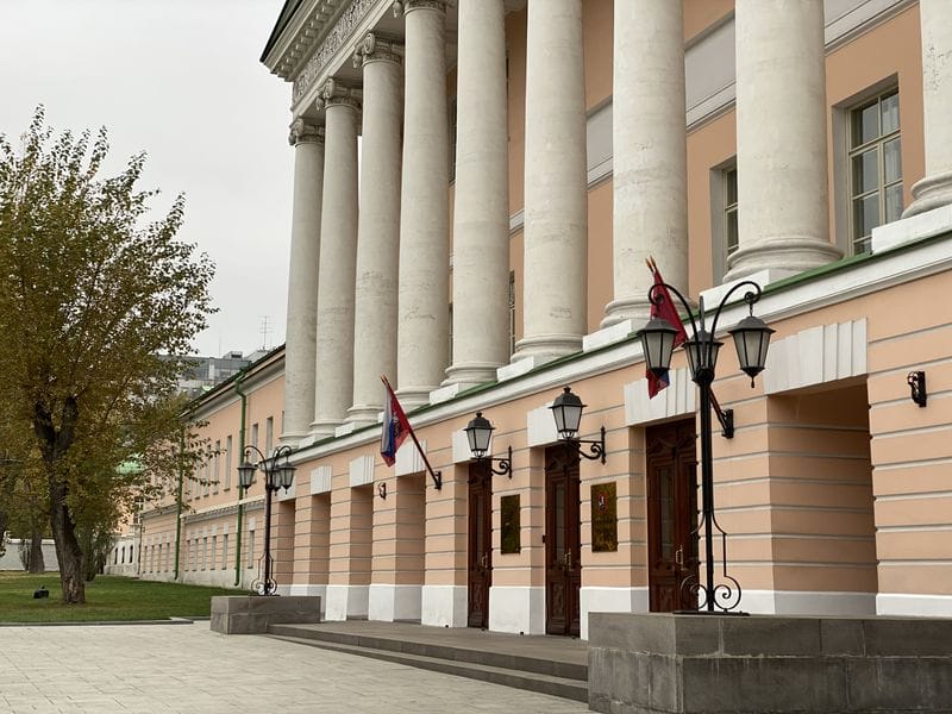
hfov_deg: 36.8
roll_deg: -0.7
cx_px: 476
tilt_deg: +8.7
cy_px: 357
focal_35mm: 52
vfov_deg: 28.0
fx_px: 1430
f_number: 2
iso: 20
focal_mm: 6
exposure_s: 1/234
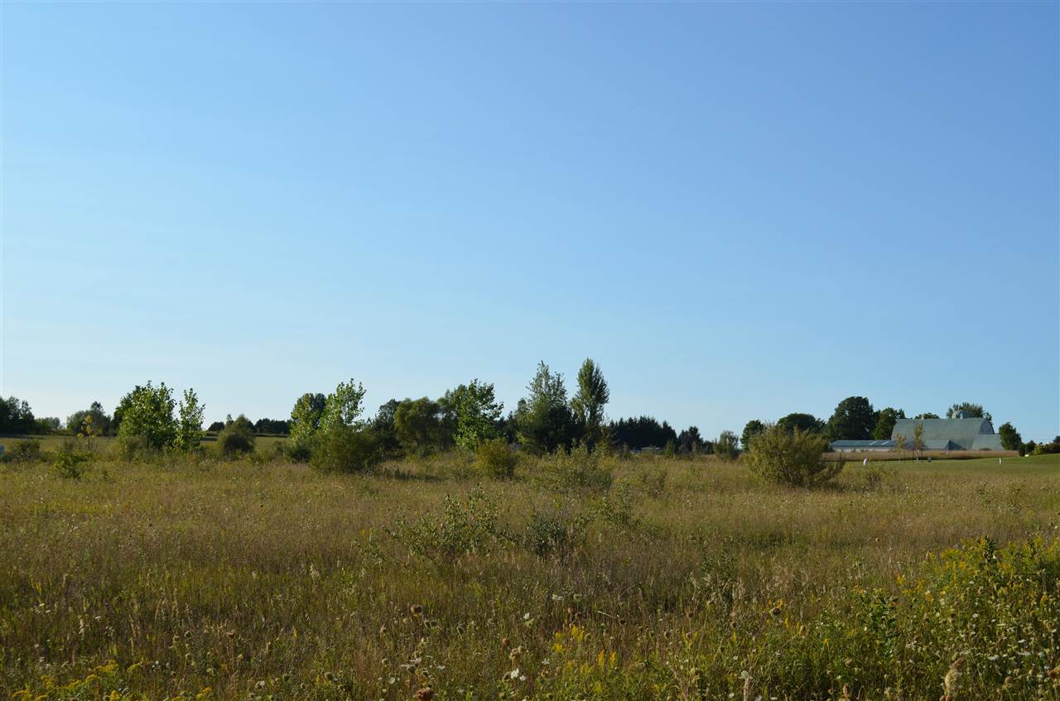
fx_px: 1322
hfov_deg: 43.7
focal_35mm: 45
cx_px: 530
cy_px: 350
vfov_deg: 29.7
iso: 110
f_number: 8
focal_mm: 30
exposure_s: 1/250
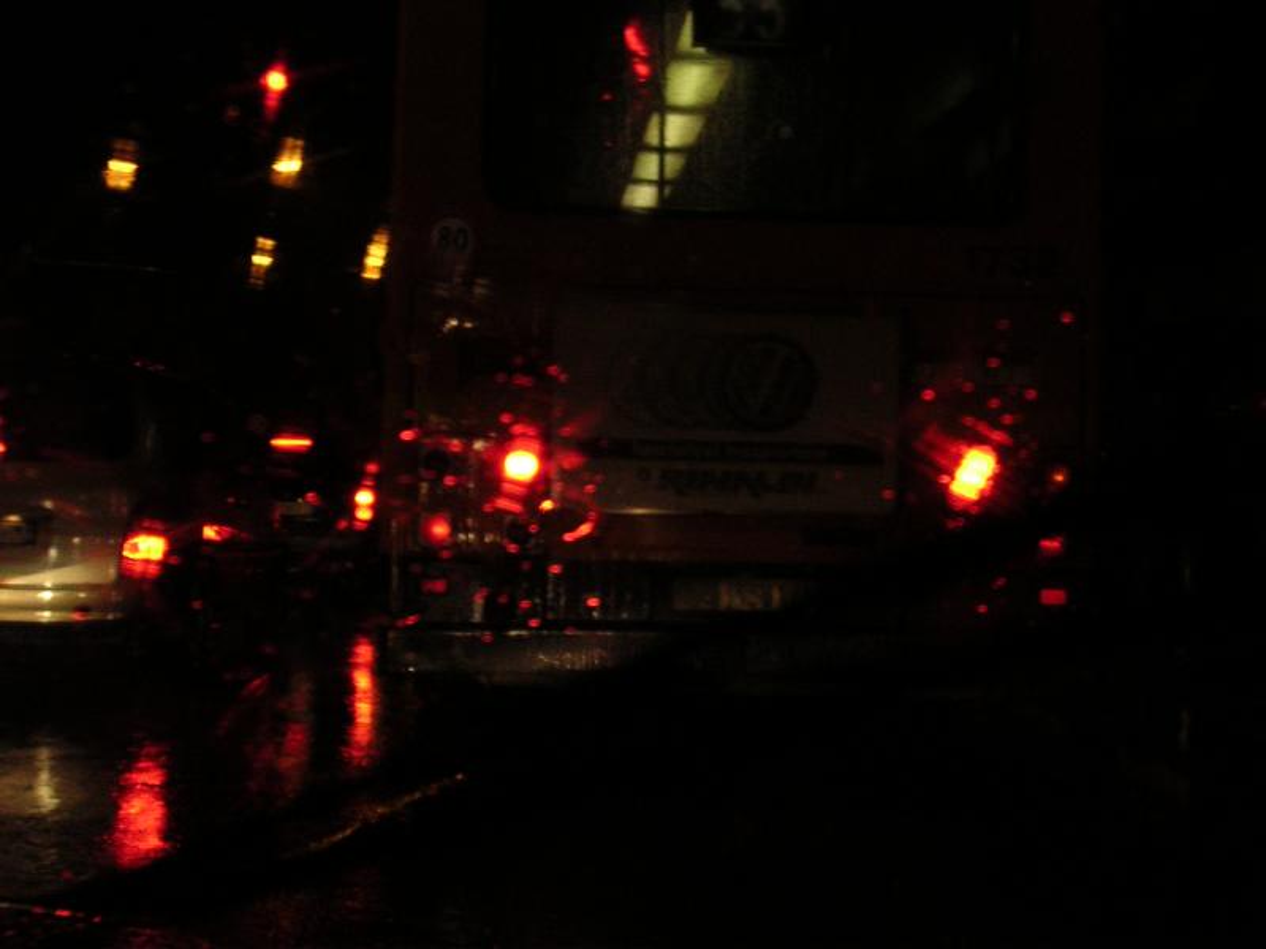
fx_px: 2304
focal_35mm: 63
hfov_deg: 30.7
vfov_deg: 23.3
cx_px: 633
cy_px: 474
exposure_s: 1/64
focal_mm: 9.6
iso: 400
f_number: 3.5
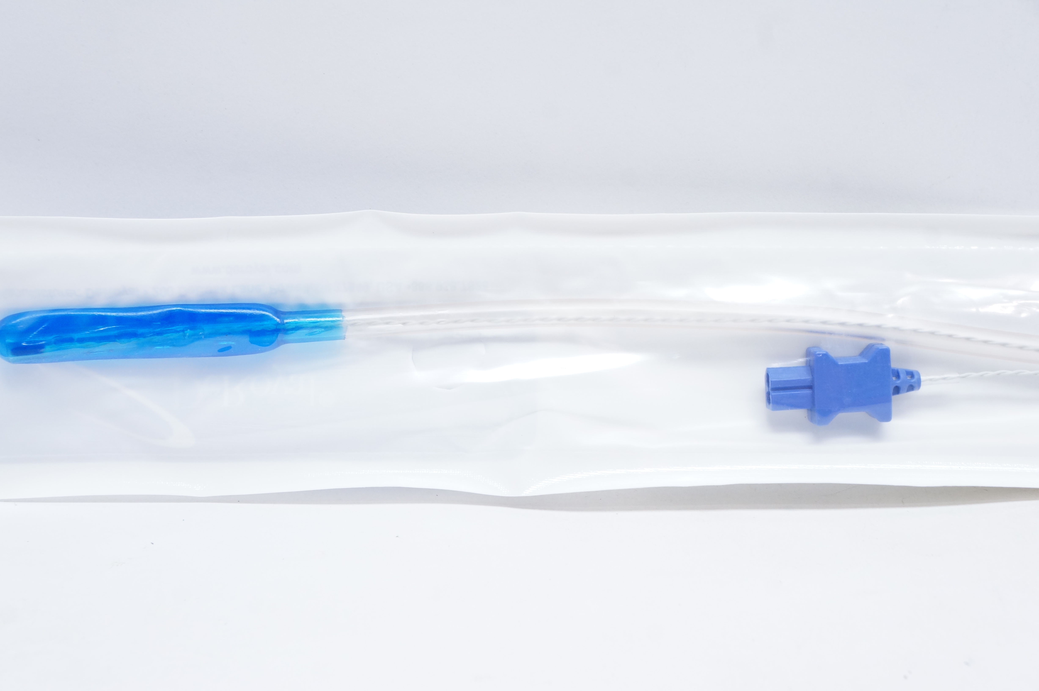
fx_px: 1600
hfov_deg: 36.0
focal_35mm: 56
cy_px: 346
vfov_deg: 24.3
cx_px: 520
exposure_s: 1/20
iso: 800
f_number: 9
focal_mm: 37
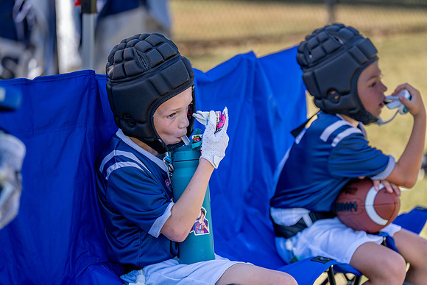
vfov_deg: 10.4
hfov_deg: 15.6
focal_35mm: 131
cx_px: 199
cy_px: 152
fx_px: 1560
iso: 160
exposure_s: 1/640
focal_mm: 123
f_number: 2.8
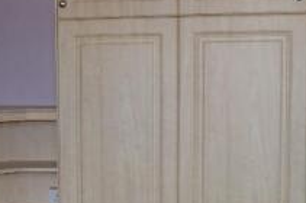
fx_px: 713
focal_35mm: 84
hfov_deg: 23.6
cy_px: 134
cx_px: 37
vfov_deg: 16.2
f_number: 5
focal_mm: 18
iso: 800
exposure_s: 1/100
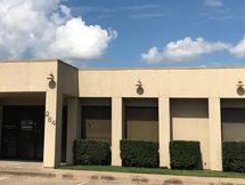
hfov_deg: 29.5
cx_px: 72
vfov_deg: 22.5
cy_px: 51
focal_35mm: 65
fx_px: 461
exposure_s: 1/5319
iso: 20
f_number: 1.8
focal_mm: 3.99
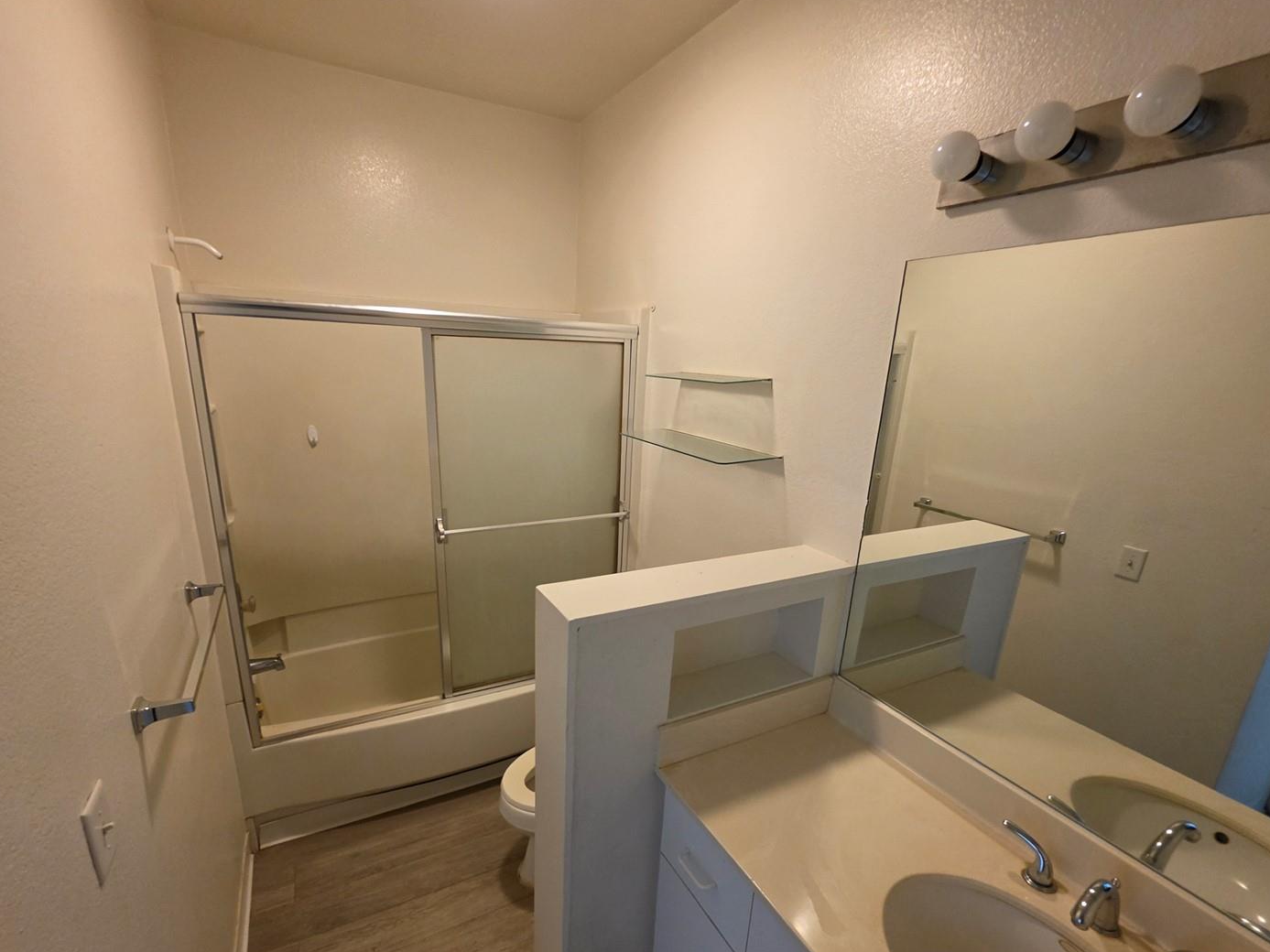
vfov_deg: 81.4
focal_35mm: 15
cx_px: 630
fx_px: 550
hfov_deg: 98.2
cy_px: 528
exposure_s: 1/60
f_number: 1.9
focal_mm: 2.2
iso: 400
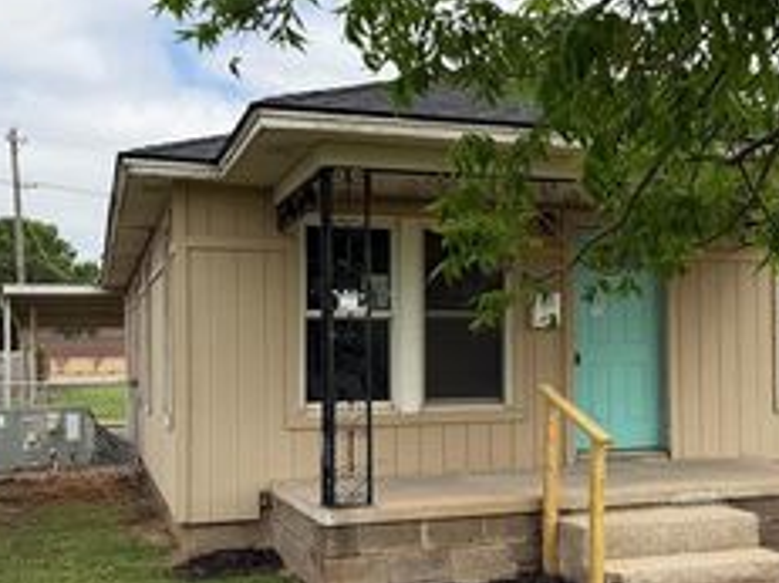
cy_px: 329
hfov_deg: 36.0
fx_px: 1170
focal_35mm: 52
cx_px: 583
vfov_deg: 28.0
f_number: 1.78
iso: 80
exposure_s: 1/3425
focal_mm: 6.76
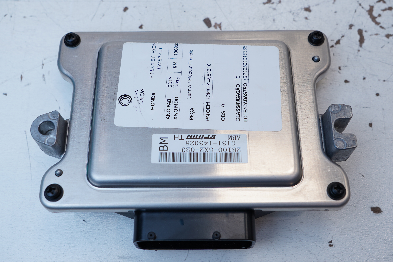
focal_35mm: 43
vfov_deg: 31.2
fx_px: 469
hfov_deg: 45.4
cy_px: 131
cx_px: 196
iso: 100
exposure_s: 1/60
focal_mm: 29
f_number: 5.6
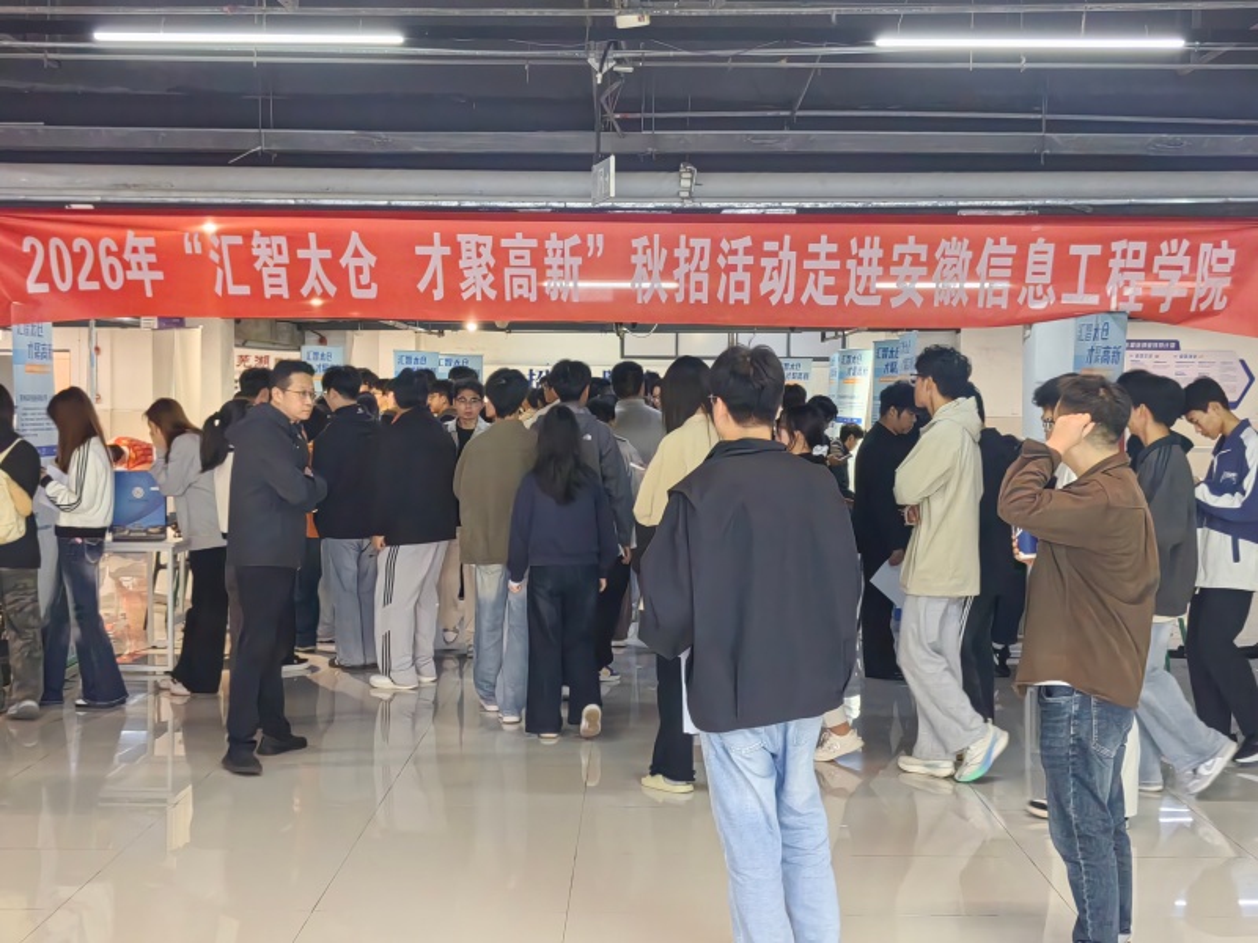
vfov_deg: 27.0
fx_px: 1962
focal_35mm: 54
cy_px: 472
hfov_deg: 35.5
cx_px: 629
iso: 80
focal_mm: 5.52
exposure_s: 1/98.9
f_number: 1.9
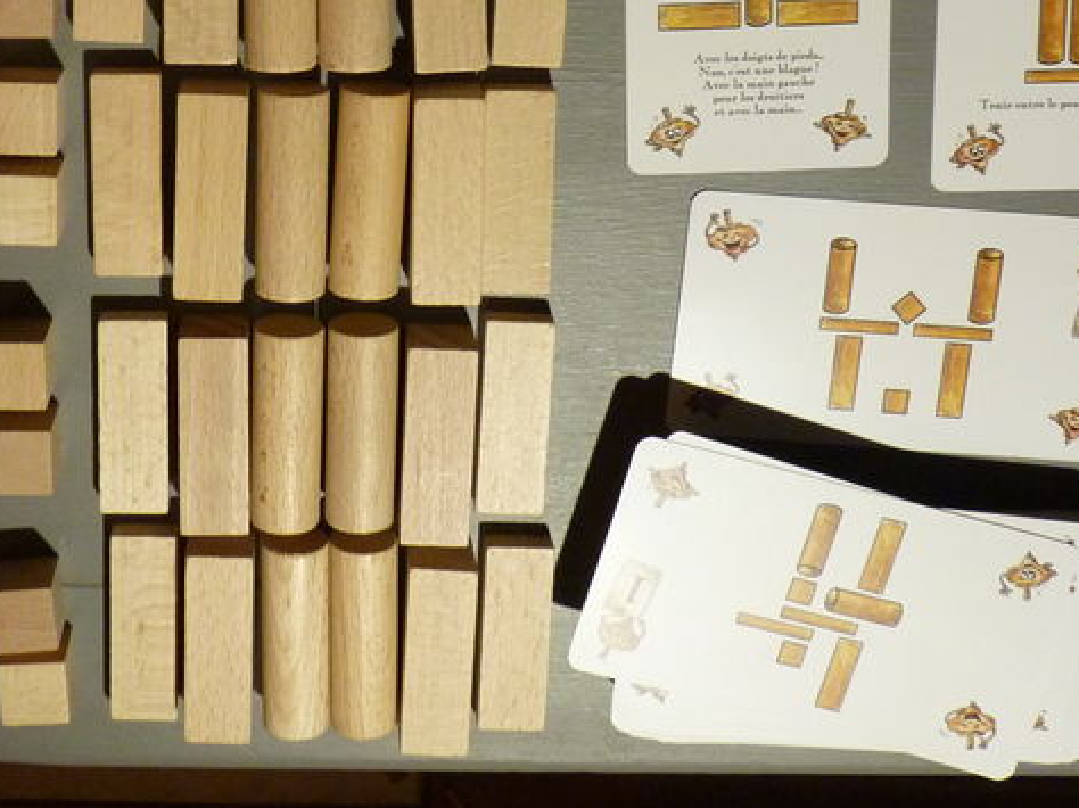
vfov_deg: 24.3
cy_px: -23
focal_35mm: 57
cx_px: 285
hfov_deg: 33.2
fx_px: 1776
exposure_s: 1/30
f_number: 2.8
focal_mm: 4.8
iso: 320
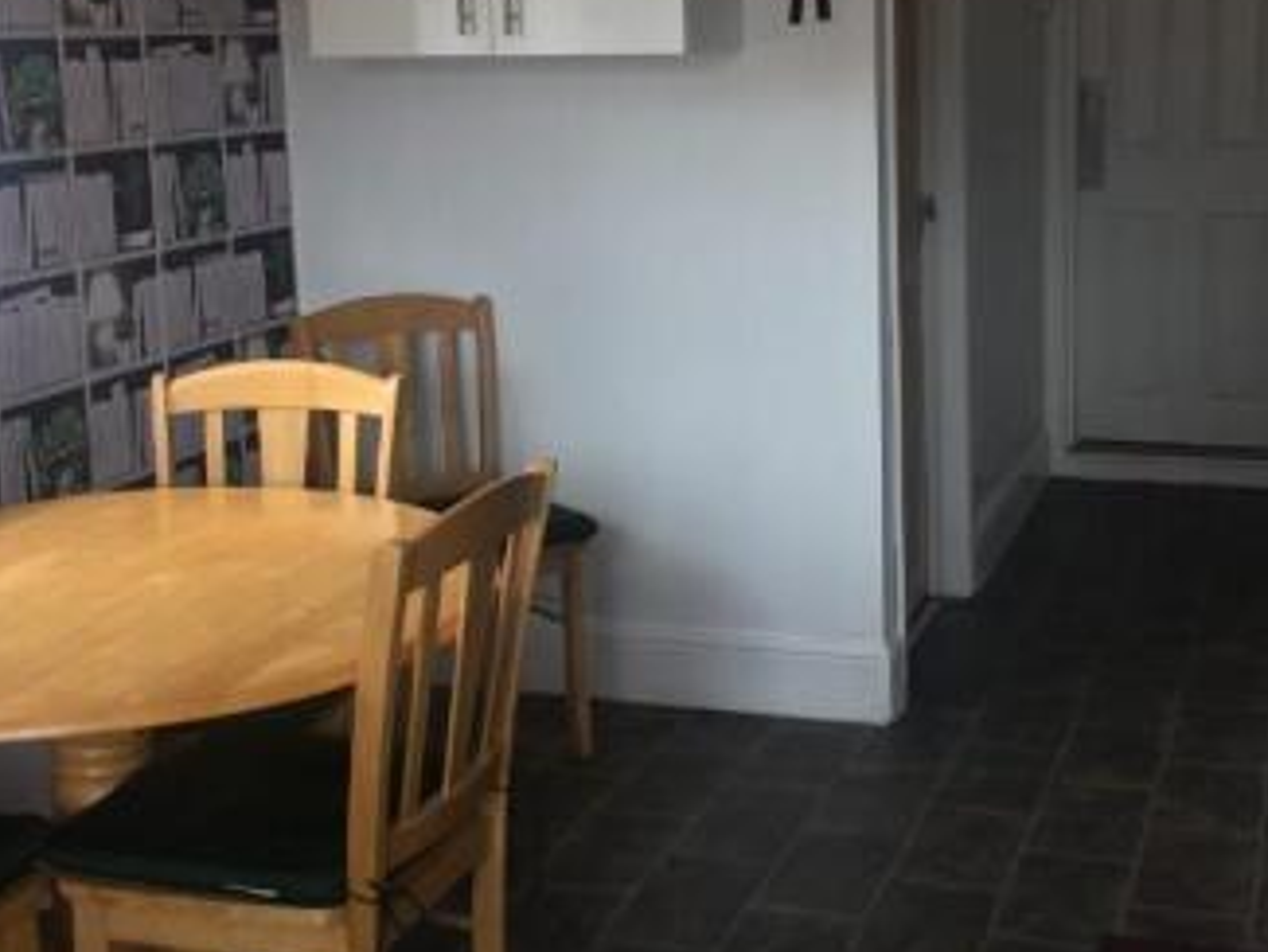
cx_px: 720
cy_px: 295
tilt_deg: -8.2
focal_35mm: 52
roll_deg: +1.3
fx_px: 1905
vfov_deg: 27.8
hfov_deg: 36.7
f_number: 2.2
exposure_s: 1/50
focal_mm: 4.15
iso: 40
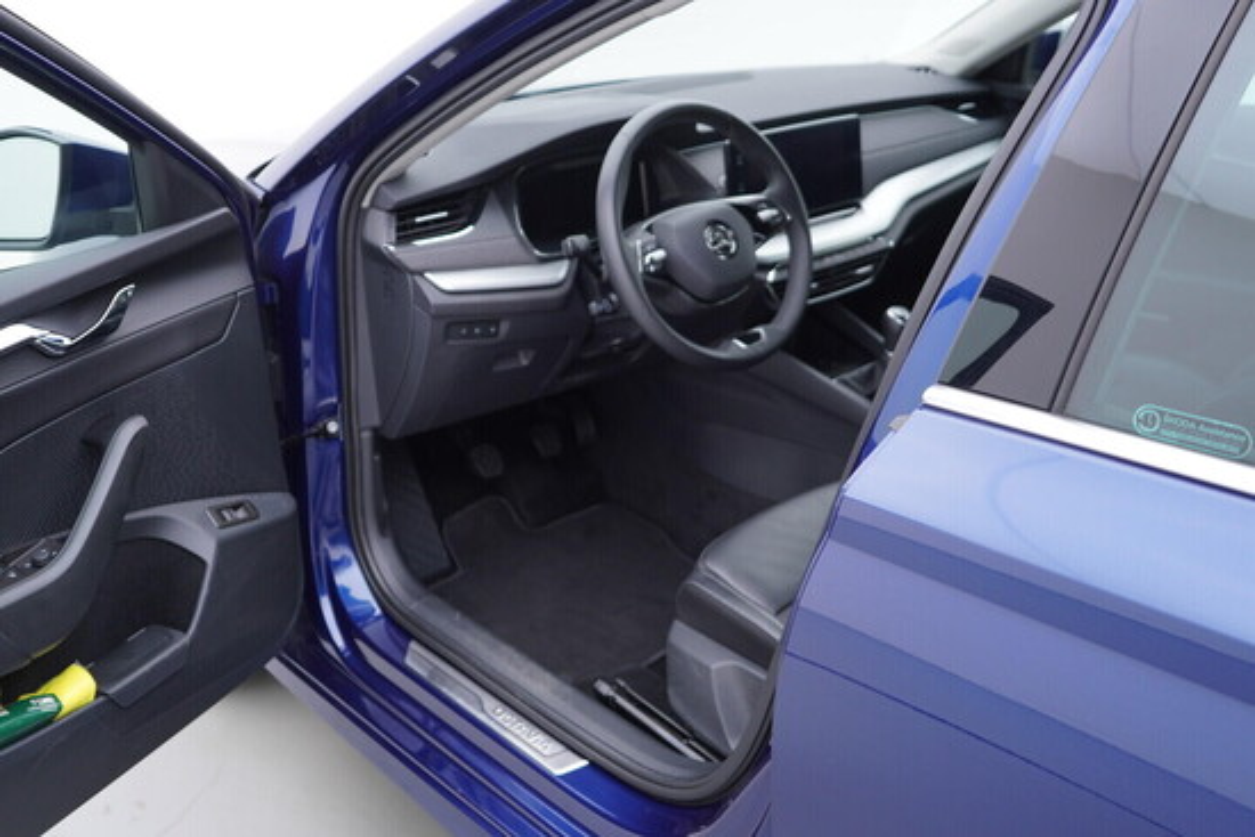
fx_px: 1255
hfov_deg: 53.1
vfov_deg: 36.9
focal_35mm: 36
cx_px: 628
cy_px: 418
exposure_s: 1/40
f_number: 2.8
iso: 125
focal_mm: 24
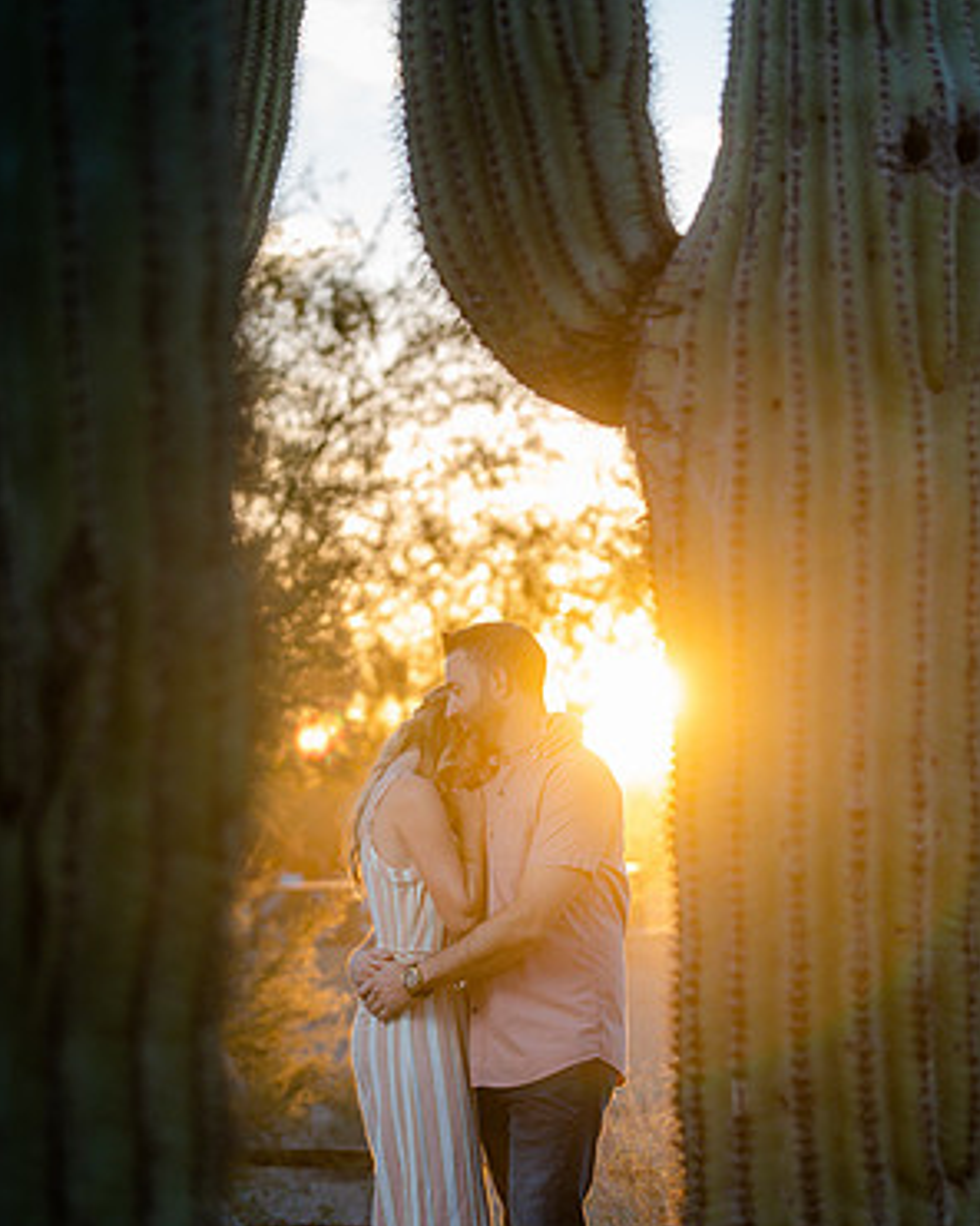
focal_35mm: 122
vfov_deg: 15.8
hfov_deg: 12.6
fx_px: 4423
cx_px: 487
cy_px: 716
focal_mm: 107
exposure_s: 1/250
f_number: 4
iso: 320
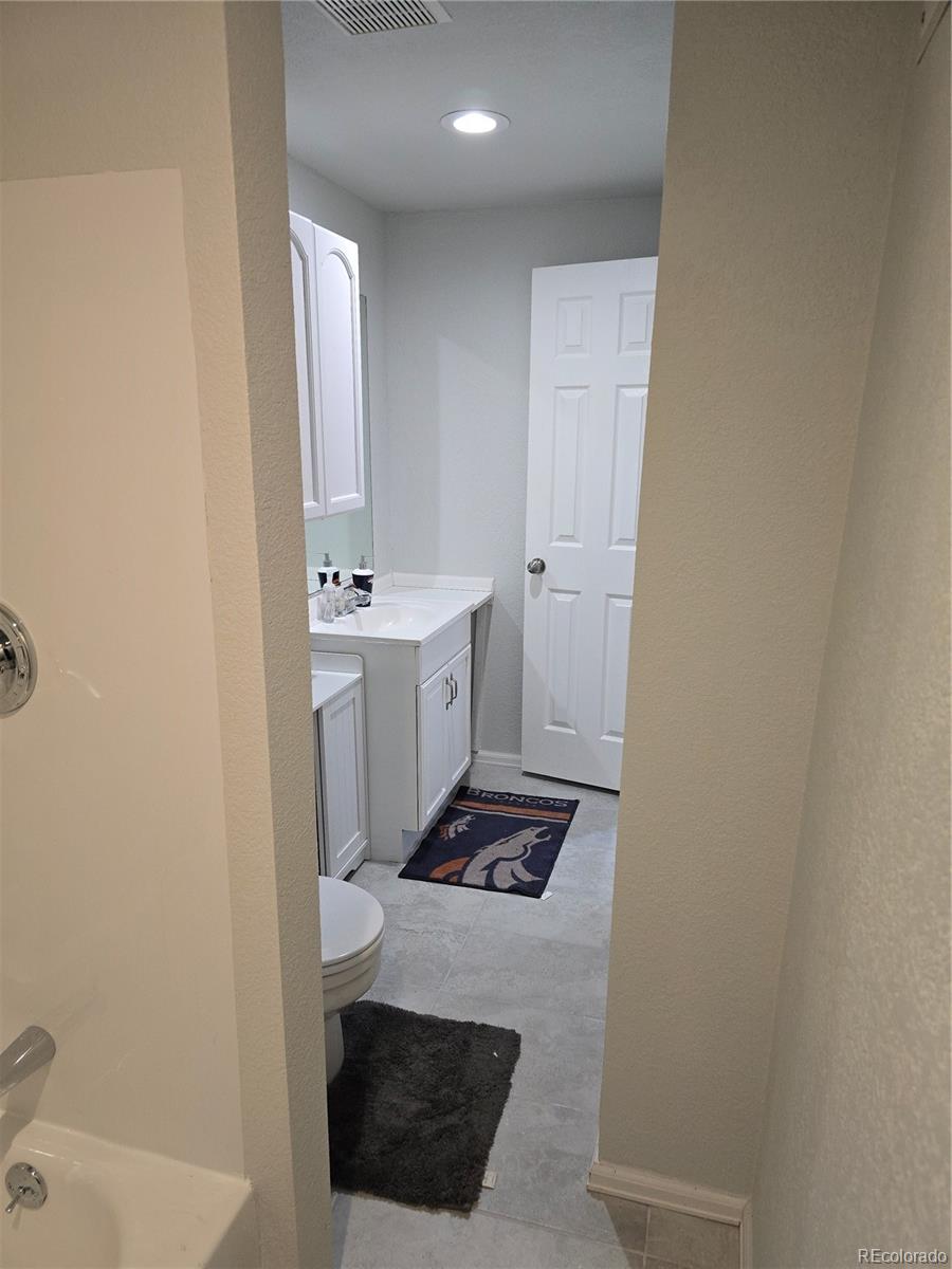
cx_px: 476
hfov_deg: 58.9
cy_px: 634
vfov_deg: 73.9
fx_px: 843
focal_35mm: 23
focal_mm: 6.3
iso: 125
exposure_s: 1/54.4
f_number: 1.7
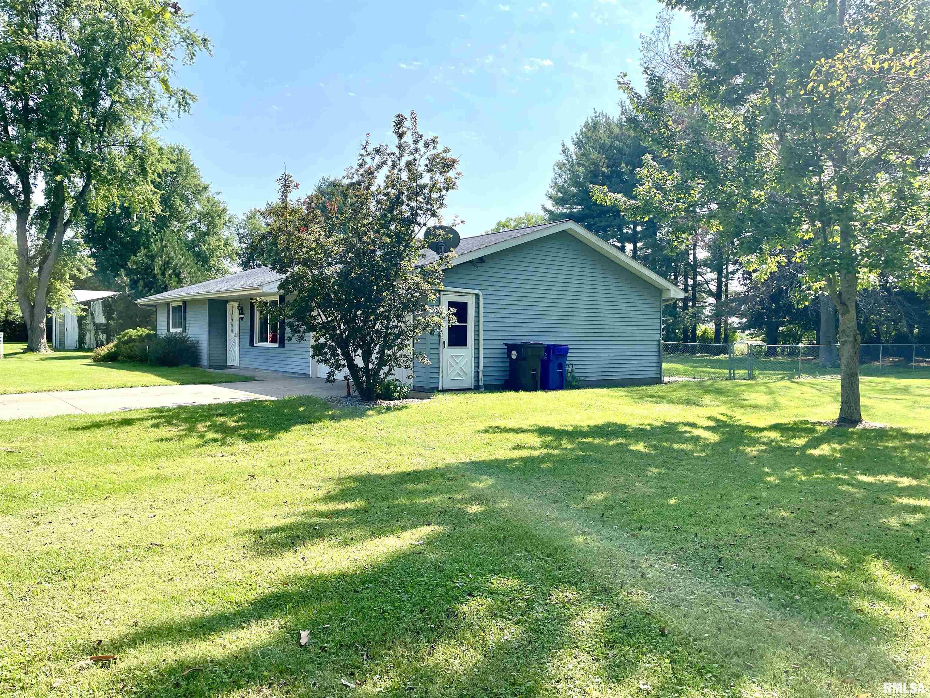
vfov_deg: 53.1
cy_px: 349
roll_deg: -0.4
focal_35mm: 26
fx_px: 699
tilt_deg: -0.8
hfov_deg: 67.3
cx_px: 465
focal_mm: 4.2
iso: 32
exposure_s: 1/2132
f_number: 1.6
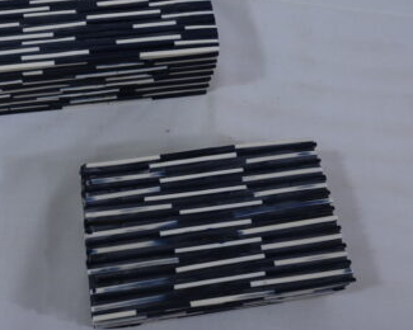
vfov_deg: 32.6
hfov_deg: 40.2
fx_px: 561
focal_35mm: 46
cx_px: 154
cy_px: 115
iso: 500
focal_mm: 26.5
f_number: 9
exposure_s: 1/125
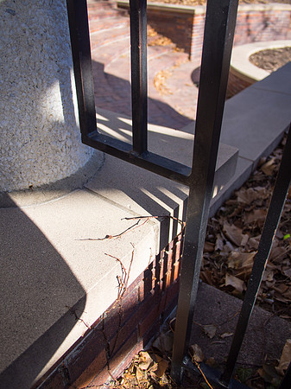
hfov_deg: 49.7
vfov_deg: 63.5
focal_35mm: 28
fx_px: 314
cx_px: 146
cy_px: 194
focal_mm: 14
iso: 200
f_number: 3.2
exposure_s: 1/1000
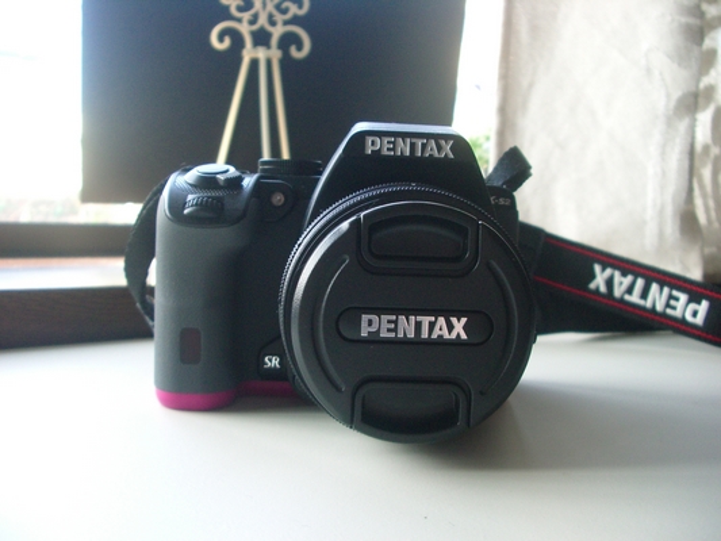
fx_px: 729
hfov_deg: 52.6
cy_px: 270
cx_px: 360
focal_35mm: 35
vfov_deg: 40.7
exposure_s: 1/60
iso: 200
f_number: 2.6
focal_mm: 5.8
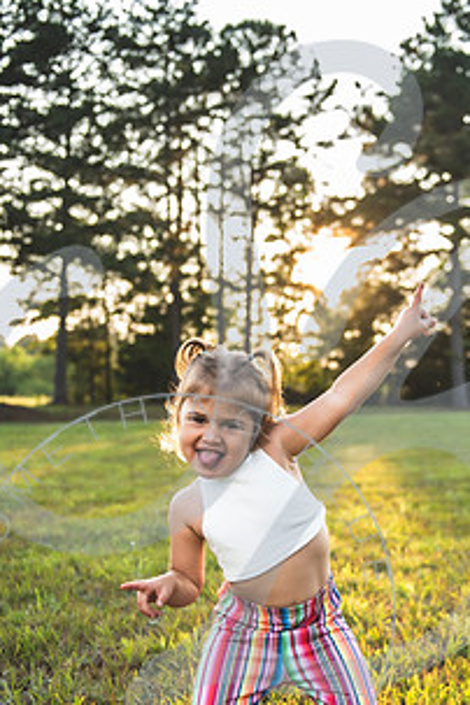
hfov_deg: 25.9
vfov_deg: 38.0
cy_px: 433
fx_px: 1018
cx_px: 284
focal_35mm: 52
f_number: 2.8
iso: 100
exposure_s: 1/200
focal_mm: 35
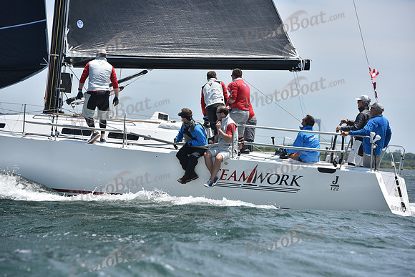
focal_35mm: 150
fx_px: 1729
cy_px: 138
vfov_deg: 9.2
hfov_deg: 13.7
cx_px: 208
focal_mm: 150
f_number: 7.1
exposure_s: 1/1250
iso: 250
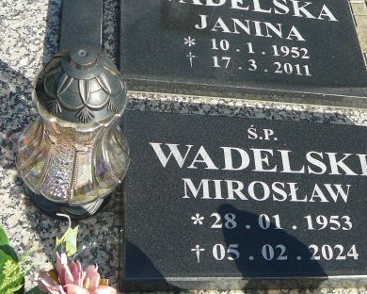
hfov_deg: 33.2
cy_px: 121
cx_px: 255
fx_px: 608
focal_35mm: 56
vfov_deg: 27.1
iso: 80
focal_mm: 5.2
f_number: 2.8
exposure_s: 1/640
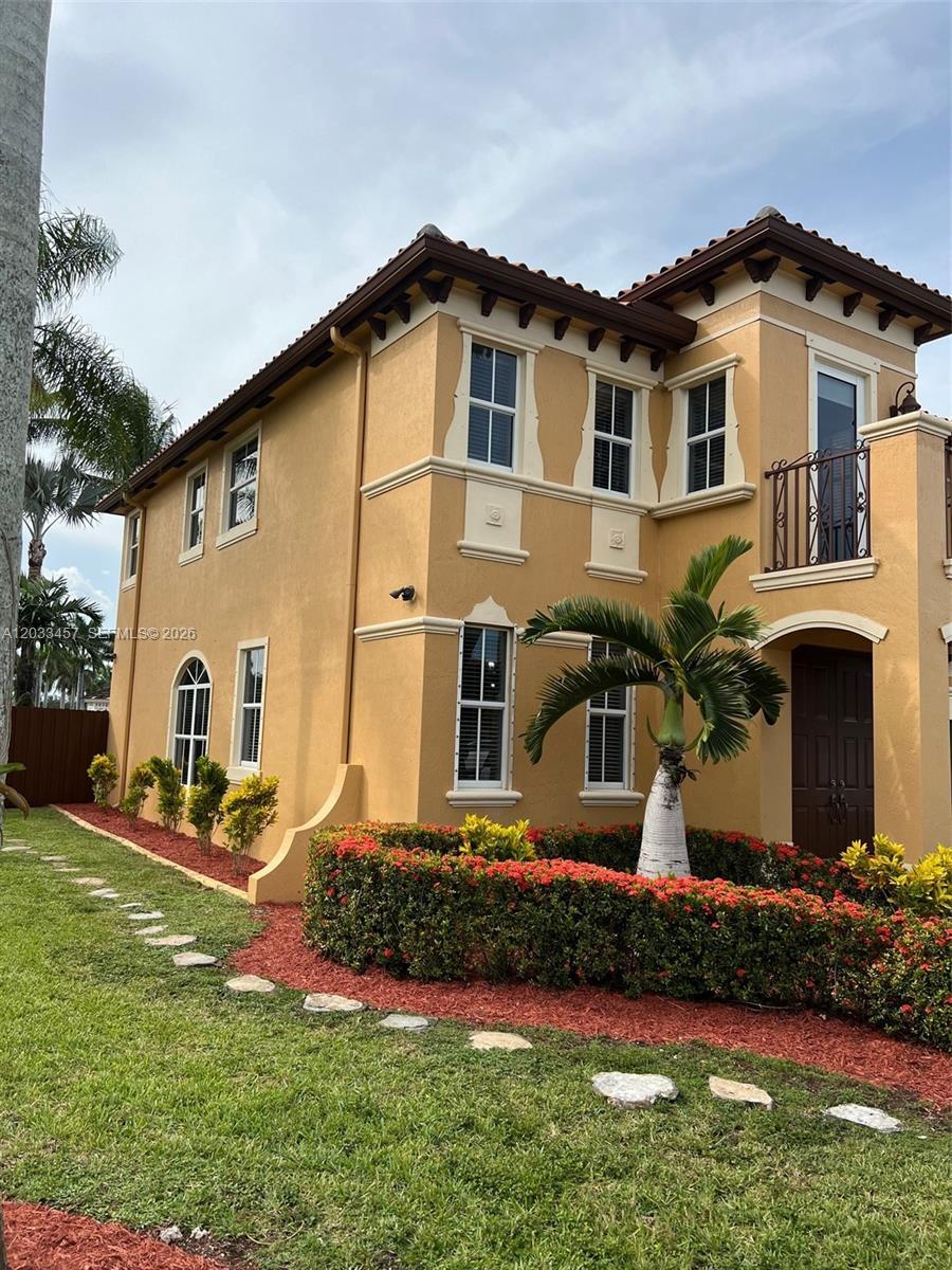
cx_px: 476
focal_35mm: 26
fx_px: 953
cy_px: 635
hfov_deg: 53.1
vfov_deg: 67.3
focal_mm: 5.7
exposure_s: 1/2994
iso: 50
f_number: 1.5
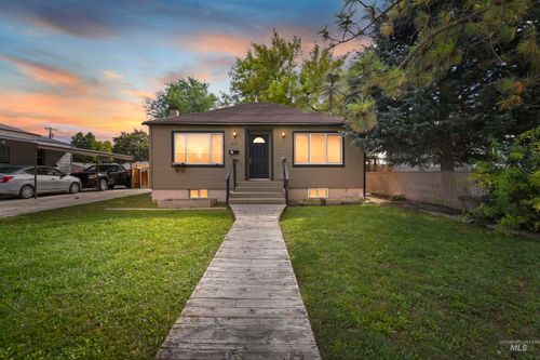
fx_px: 225
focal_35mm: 15
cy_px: 180
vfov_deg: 77.3
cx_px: 270
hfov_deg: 100.4
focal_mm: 15
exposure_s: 1/250
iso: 250
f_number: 10
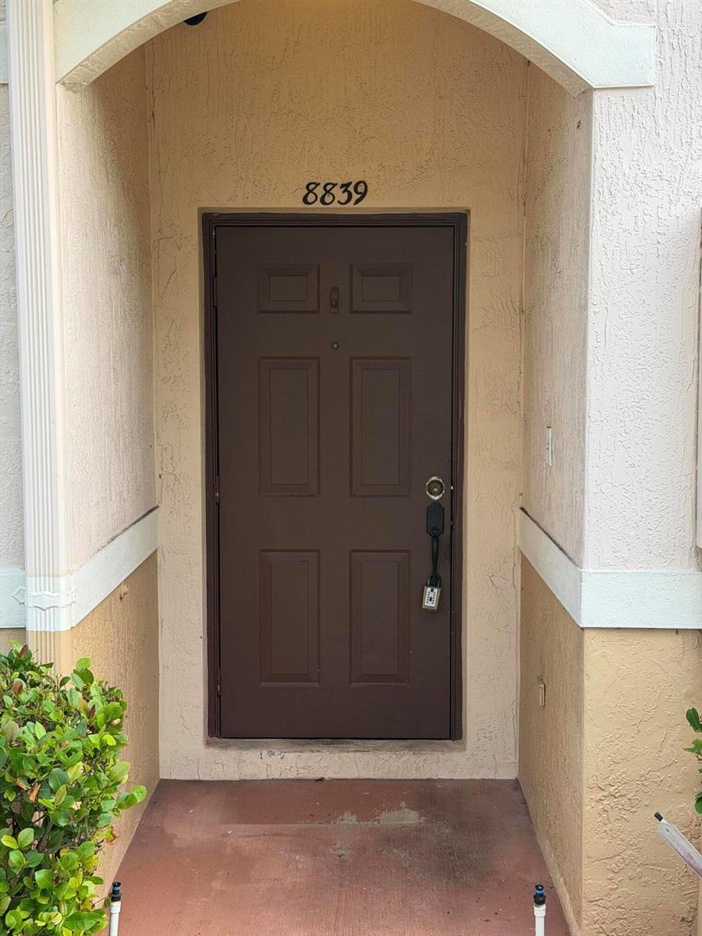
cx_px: 351
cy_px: 468
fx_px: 1298
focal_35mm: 48
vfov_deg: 39.7
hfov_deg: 30.3
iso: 64
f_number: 1.78
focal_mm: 6.76
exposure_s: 1/149
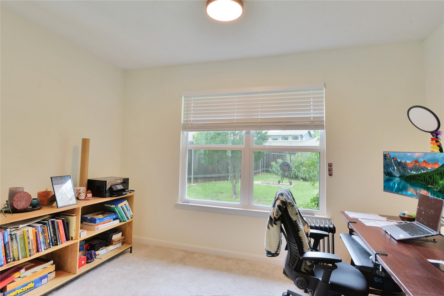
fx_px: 210
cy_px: 148
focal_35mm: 17
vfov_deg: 70.5
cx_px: 222
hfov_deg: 93.3
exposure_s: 1/20
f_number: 9
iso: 250
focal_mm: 17
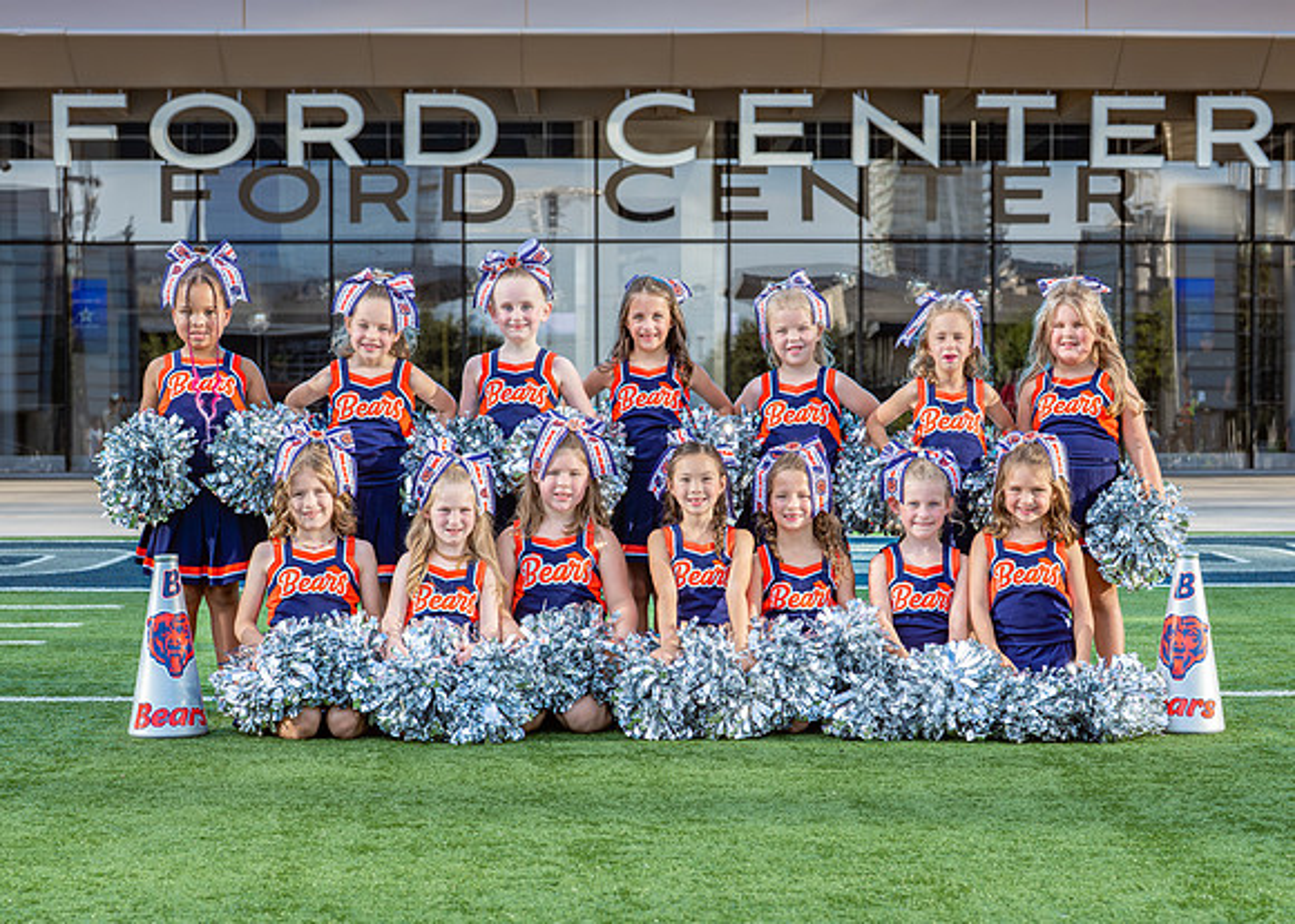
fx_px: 2700
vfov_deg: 19.4
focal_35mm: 73
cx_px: 662
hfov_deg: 27.0
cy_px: 547
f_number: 4
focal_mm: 50
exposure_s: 1/400
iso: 160
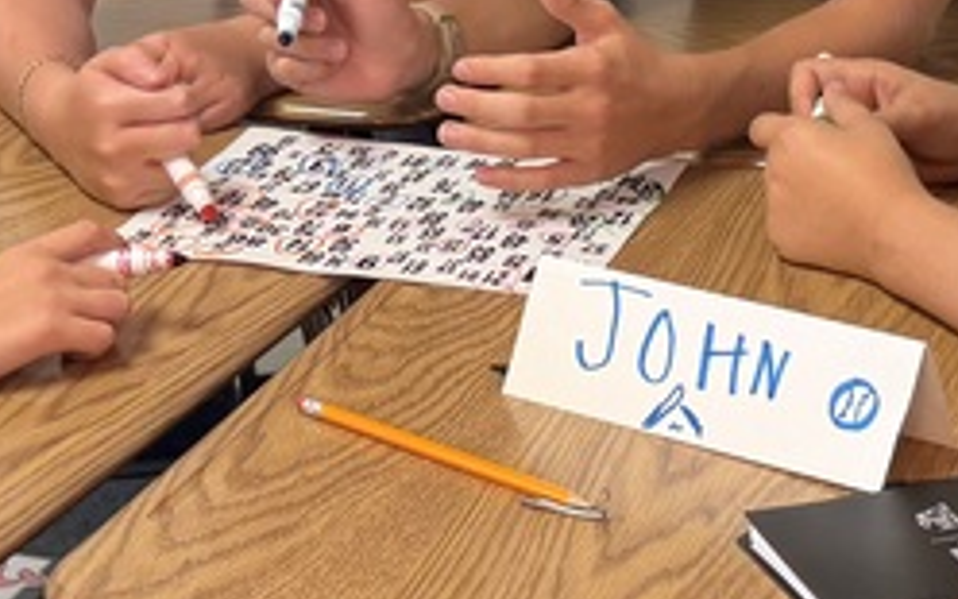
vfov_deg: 12.4
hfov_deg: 19.8
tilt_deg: -21.8
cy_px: 166
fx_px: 2741
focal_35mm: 105
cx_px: 637
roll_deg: -2.0
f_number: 1.78
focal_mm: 6.76
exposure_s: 1/60
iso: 160
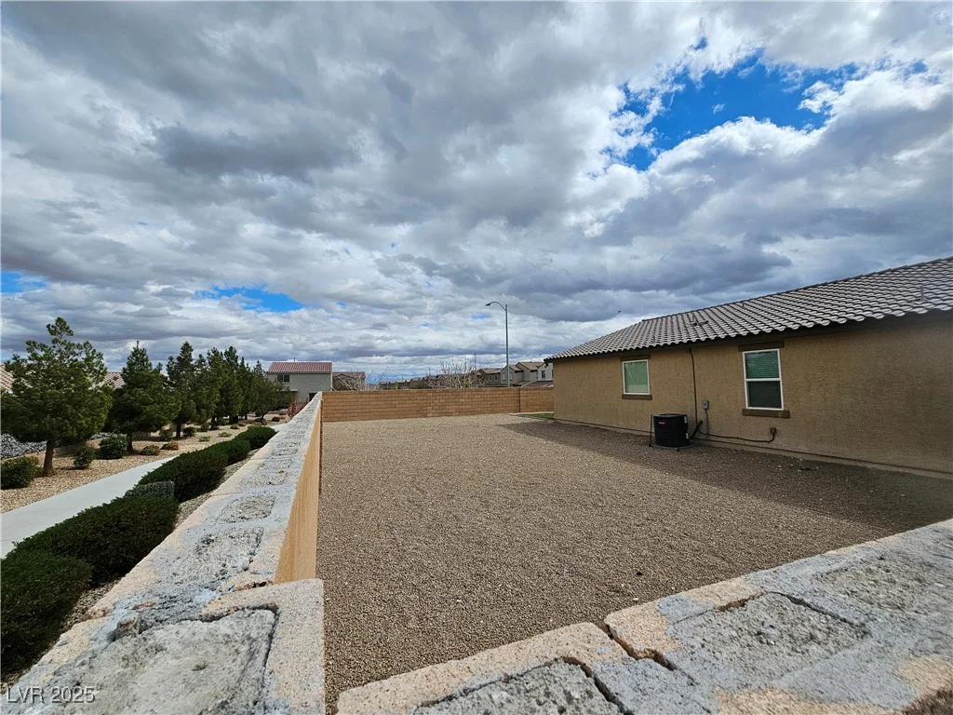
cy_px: 358
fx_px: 358
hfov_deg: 106.2
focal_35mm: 13
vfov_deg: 89.9
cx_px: 476
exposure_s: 1/5758
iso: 50
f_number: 2.2
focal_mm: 2.2
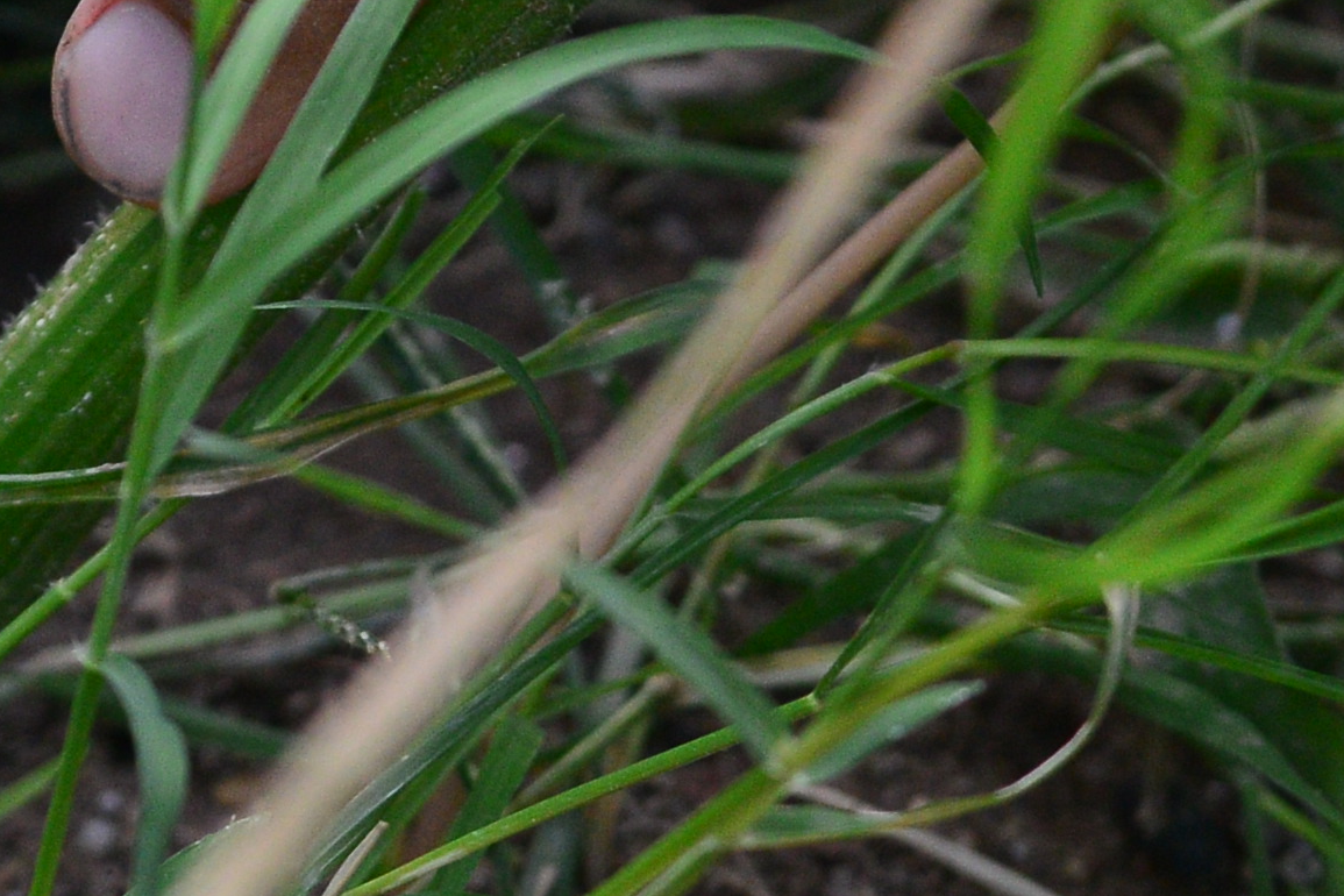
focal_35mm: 204
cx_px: 386
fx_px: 7615
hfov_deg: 10.1
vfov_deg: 6.7
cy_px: 809
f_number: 2.8
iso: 800
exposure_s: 1/640
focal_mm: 32
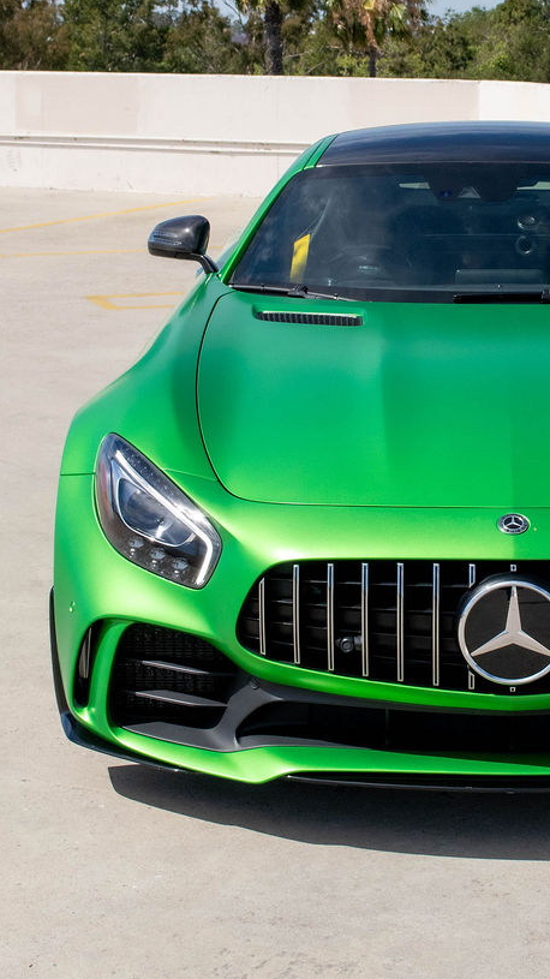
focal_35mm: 80
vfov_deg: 26.3
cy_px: 283
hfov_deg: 14.9
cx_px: 501
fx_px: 2076
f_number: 8
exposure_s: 1/2000
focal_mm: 27
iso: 400
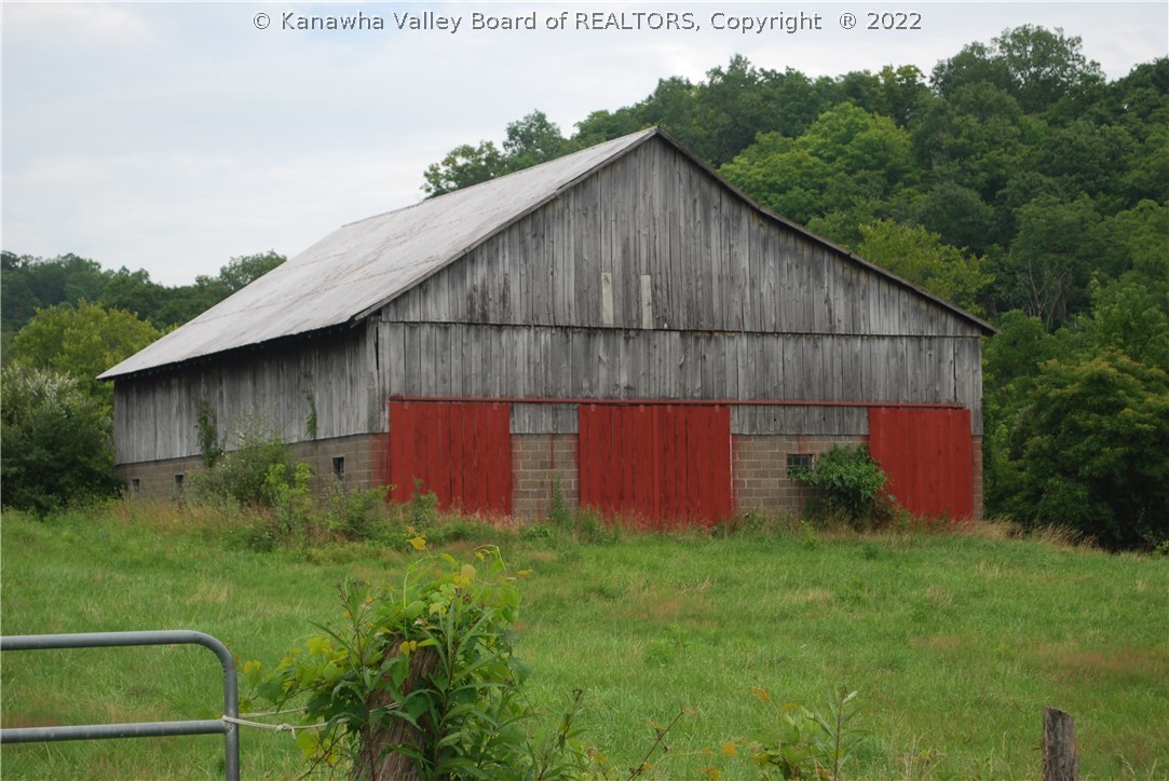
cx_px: 584
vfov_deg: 16.6
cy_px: 390
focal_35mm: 82
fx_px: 2681
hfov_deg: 24.6
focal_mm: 55
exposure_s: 1/200
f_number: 5.6
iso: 100
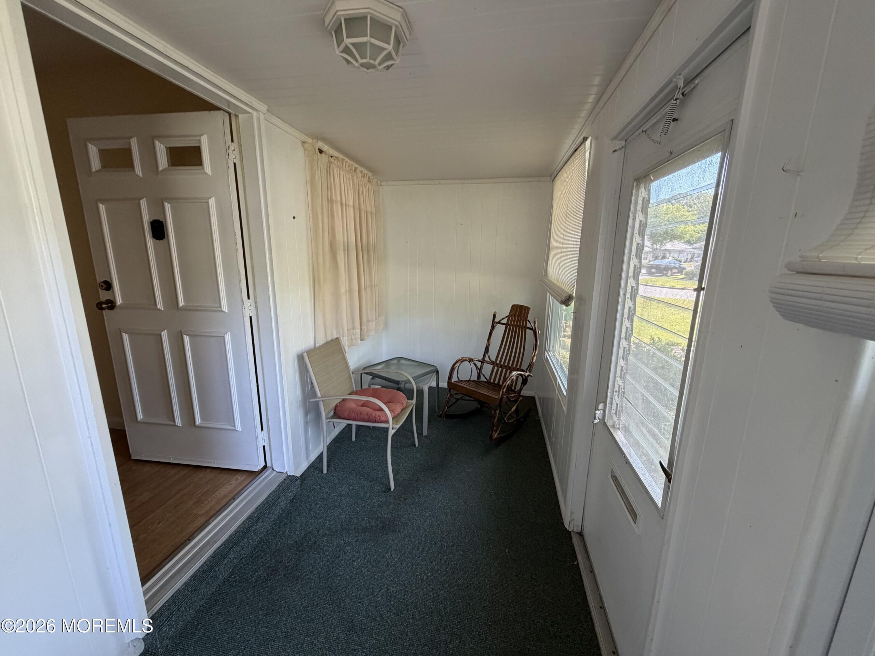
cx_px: 438
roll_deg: -0.8
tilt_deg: -11.0
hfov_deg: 102.1
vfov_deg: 85.7
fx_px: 354
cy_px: 328
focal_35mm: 14
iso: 250
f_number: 2.2
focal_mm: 2.22
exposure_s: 1/121
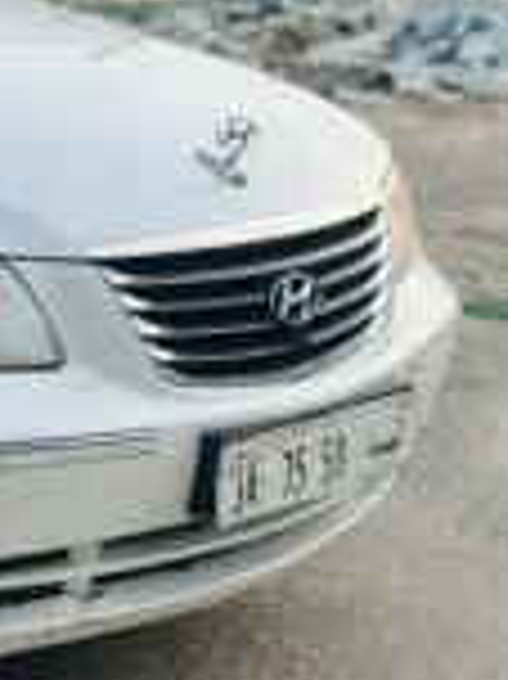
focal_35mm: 127
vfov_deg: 15.5
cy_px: 284
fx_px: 2489
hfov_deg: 11.4
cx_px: -157
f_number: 1.78
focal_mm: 6.86
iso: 80
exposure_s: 1/100
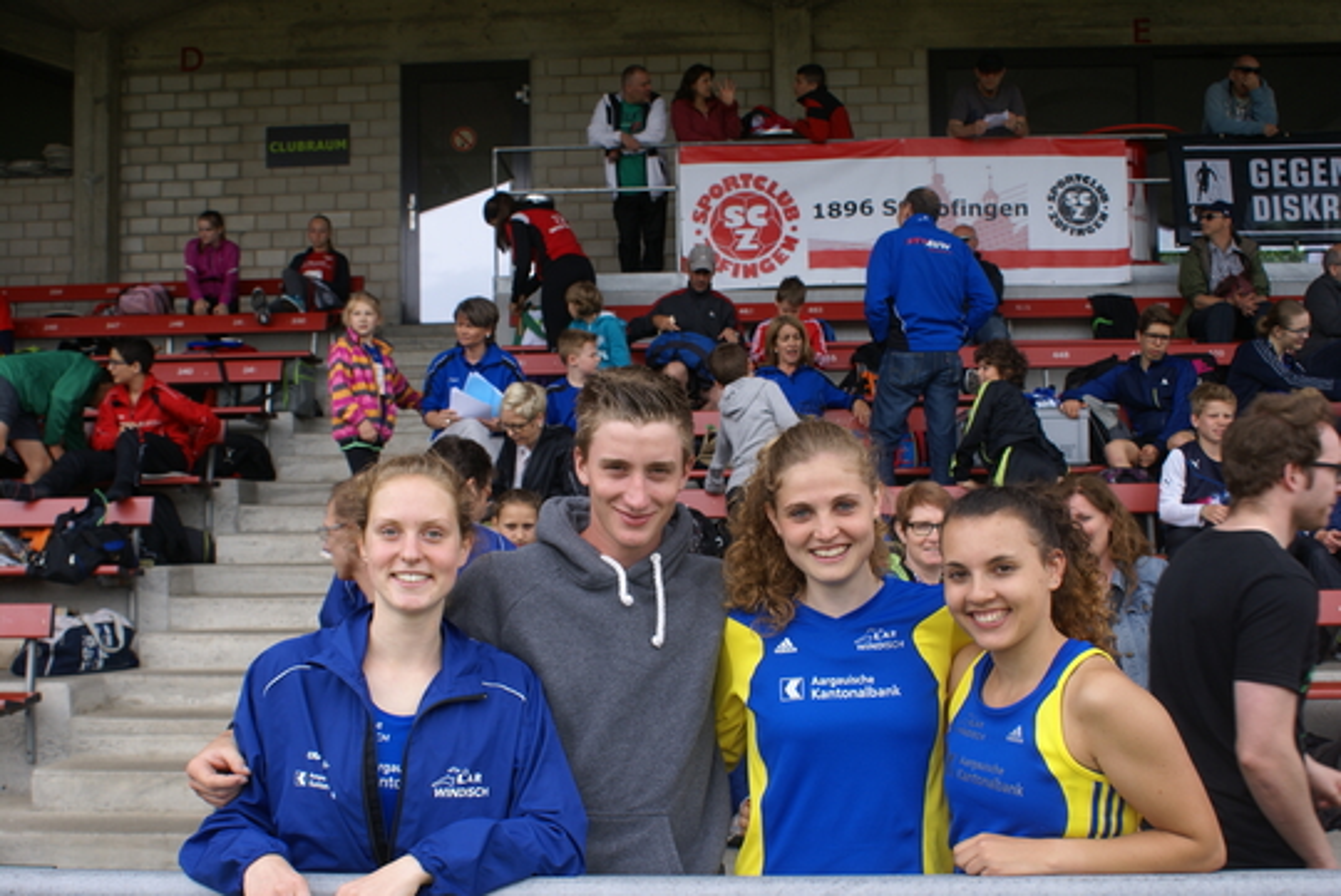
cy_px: 448
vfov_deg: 34.3
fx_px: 1454
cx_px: 670
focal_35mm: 39
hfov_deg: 49.5
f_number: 5.6
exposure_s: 1/160
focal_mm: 26
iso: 100
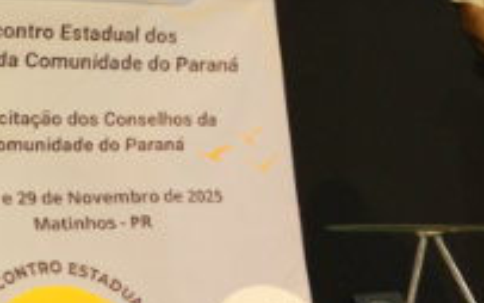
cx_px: 1121
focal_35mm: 211
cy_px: 548
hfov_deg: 9.0
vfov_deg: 6.1
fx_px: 2784
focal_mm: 35
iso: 2000
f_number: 2.5
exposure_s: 1/100
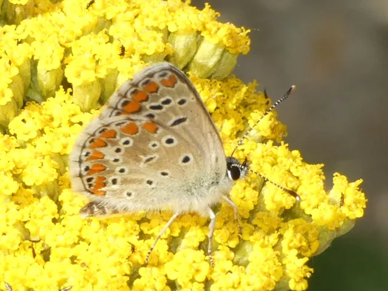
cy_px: 146
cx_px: 194
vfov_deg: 5.0
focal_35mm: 300
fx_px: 3363
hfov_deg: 6.6
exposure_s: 1/125
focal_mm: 53.8
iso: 80
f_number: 5.5
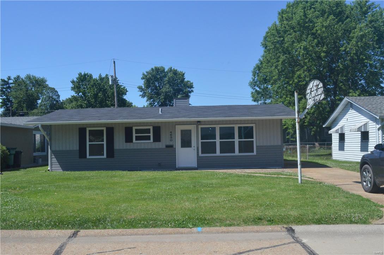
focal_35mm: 36
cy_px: 128
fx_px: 383
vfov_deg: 36.7
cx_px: 192
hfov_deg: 53.2
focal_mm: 24
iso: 2000
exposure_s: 1/1250
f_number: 18
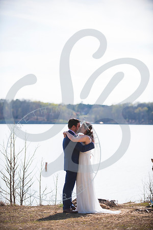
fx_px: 739
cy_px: 115
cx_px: 76
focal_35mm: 116
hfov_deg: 11.8
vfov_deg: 17.6
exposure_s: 1/800
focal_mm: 116
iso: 100
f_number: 2.8
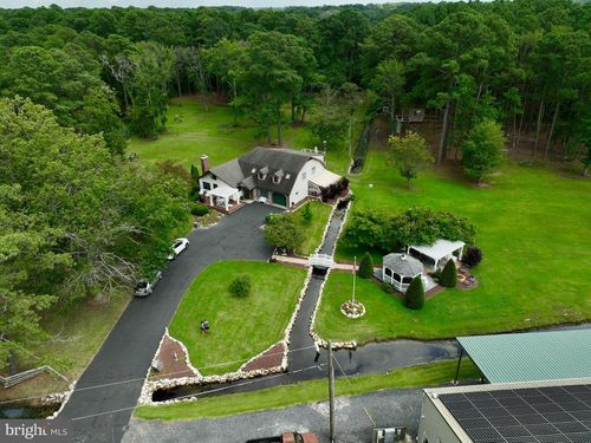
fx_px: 410
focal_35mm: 24
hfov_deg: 71.6
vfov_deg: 56.8
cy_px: 222
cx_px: 296
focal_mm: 12.29
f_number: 2.8
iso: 130
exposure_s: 1/2000
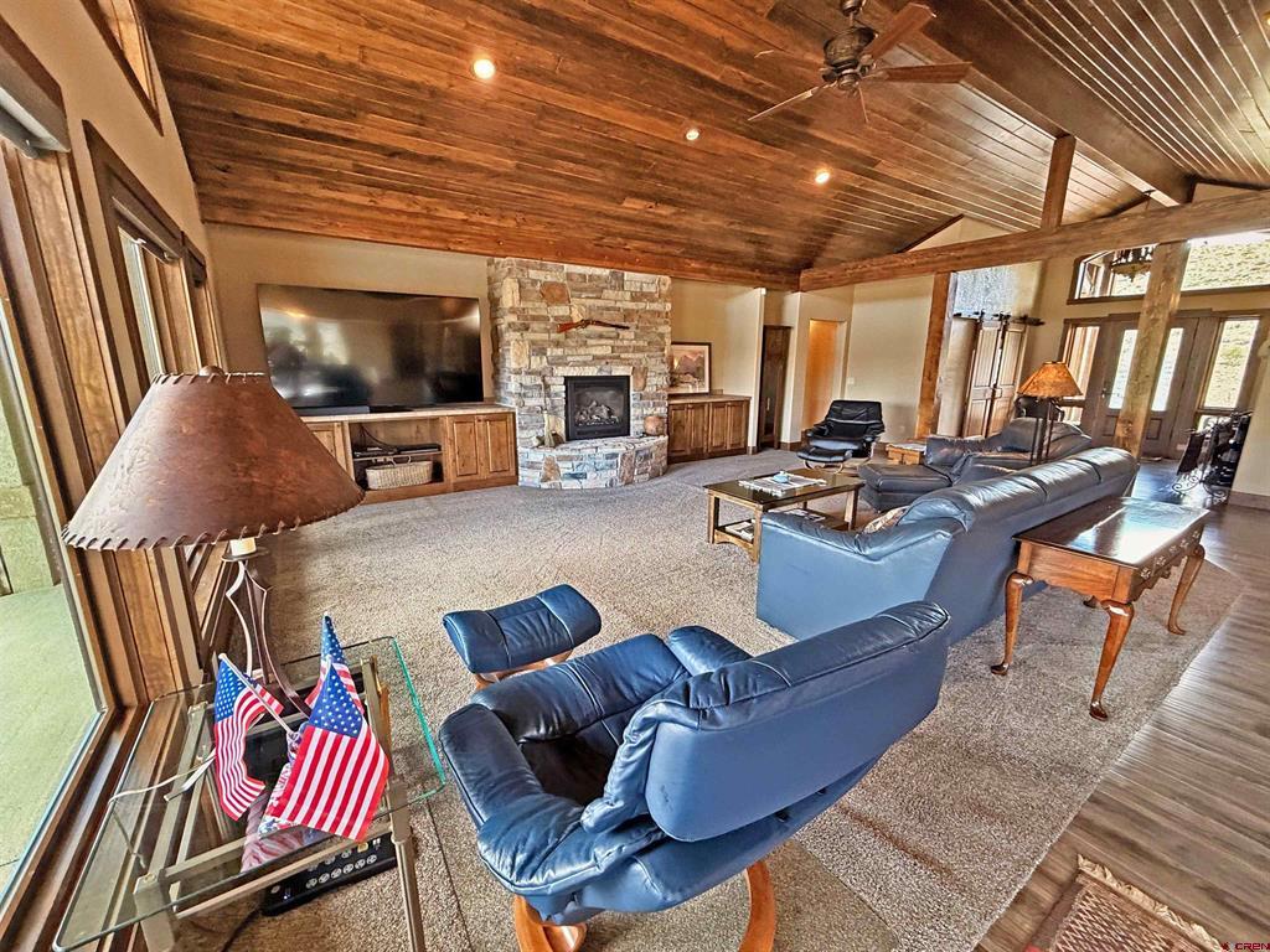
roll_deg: -0.3
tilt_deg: -13.0
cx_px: 635
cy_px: 476
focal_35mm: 14
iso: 400
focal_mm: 2.22
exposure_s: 1/60
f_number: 2.2
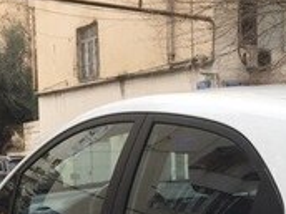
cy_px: 338
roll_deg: +0.1
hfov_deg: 16.7
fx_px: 917
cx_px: 377
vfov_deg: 12.6
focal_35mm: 111
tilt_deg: -8.9
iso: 32
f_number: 2.2
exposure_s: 1/210
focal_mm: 4.15
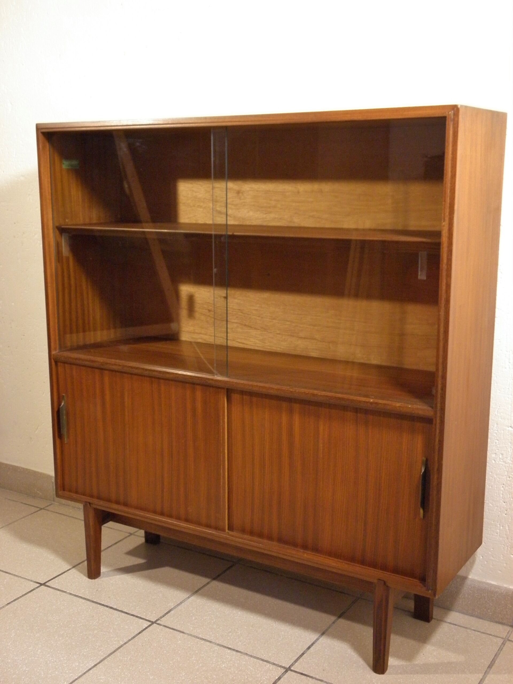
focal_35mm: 41
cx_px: 256
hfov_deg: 35.1
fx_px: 810
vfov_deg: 45.8
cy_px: 342
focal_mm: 7.5
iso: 400
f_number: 3.8
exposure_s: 1/8
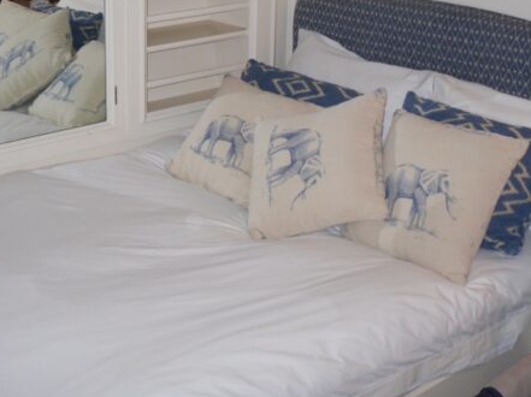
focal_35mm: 61
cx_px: 201
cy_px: 54
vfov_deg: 23.5
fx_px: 935
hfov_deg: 31.6
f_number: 3
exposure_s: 1/45
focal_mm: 6.3
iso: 100
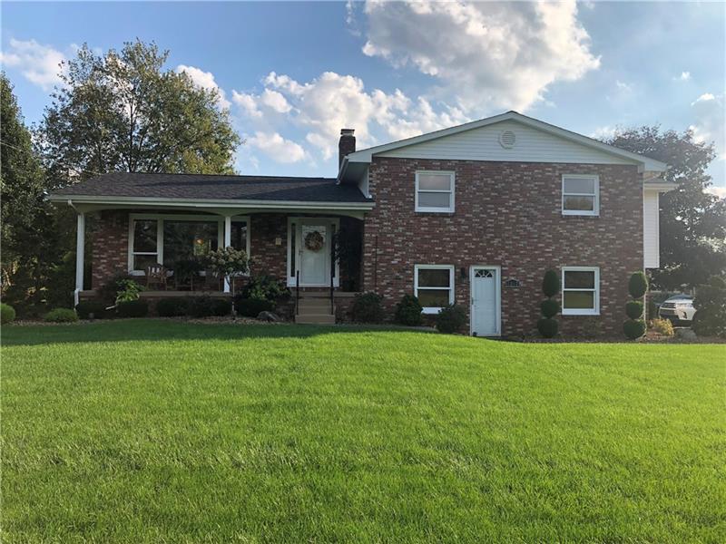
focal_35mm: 28
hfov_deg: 63.4
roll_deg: -0.9
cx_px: 363
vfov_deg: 49.7
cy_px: 272
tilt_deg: +2.1
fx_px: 587
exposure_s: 1/1263
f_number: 1.8
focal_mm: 4
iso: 20
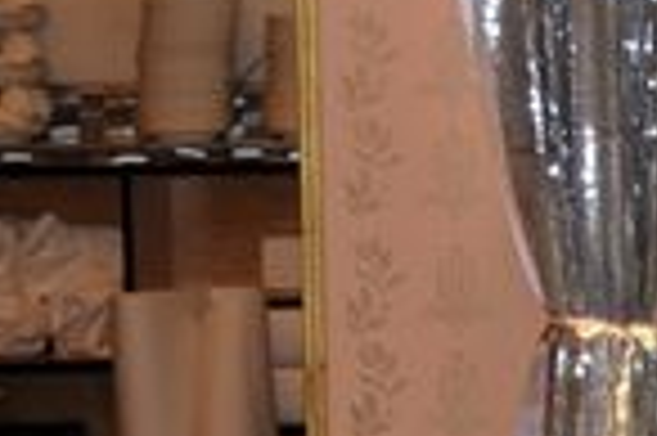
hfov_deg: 7.9
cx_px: 2012
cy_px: 94
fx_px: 4038
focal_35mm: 222
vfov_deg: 6.2
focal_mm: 21
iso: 200
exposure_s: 1/30
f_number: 5.6
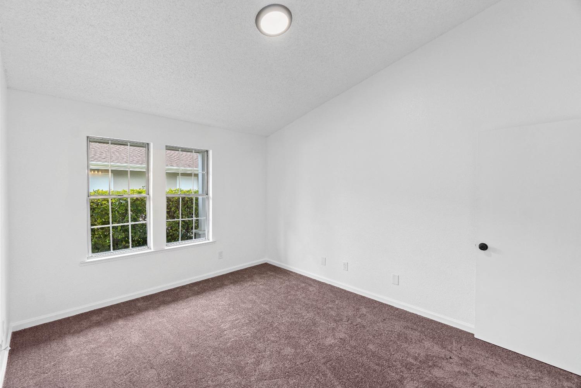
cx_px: 290
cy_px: 194
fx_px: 242
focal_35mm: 15
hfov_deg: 100.4
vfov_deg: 77.3
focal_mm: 10
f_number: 8
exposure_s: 1/8
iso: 1000
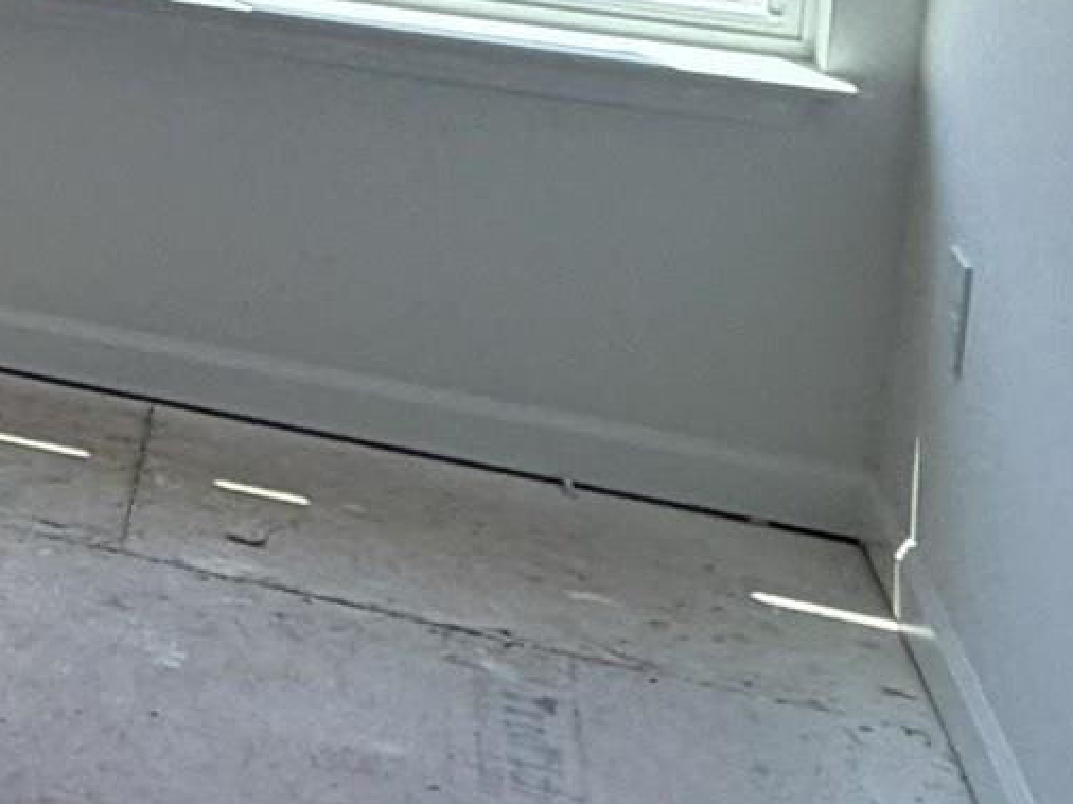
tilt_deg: -7.9
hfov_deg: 17.0
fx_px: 2634
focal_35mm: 85
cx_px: -1071
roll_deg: -2.1
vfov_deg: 15.9
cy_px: -395
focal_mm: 2.22
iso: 40
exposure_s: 1/225
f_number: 2.2
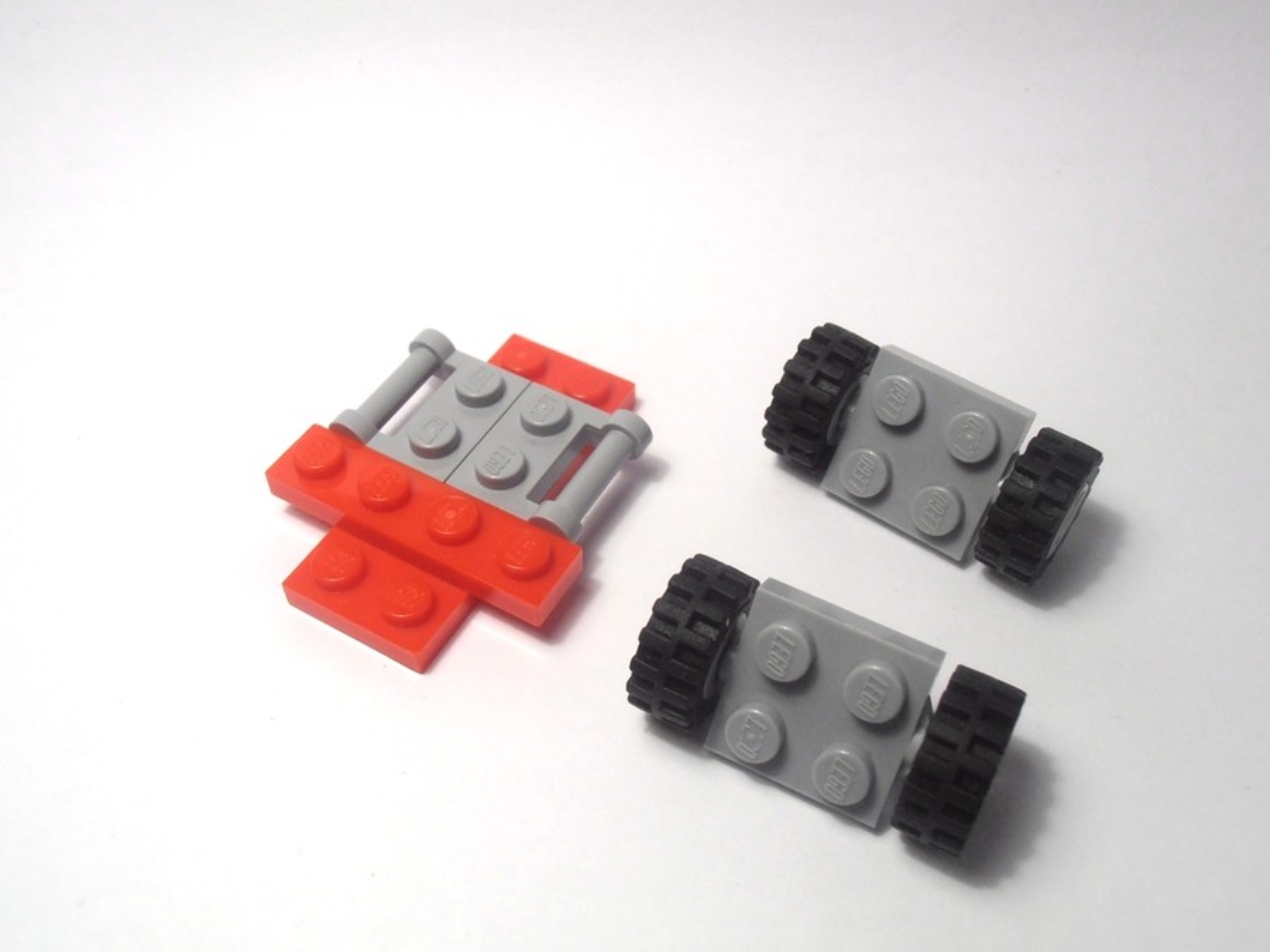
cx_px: 635
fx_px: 1357
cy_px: 476
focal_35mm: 37
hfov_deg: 50.1
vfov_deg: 38.7
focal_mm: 6.61
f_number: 3.9
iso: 80
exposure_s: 1/100
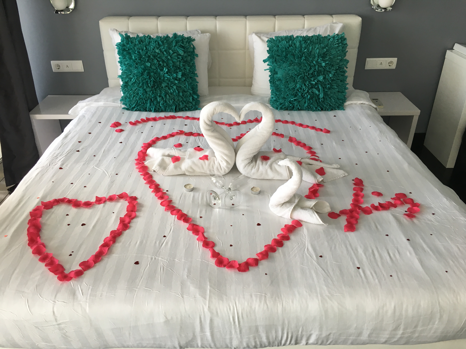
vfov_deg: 48.2
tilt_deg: -30.6
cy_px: 174
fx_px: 390
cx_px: 233
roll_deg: -0.1
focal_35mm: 29
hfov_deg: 61.7
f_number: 2.2
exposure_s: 1/40
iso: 25
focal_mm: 4.15
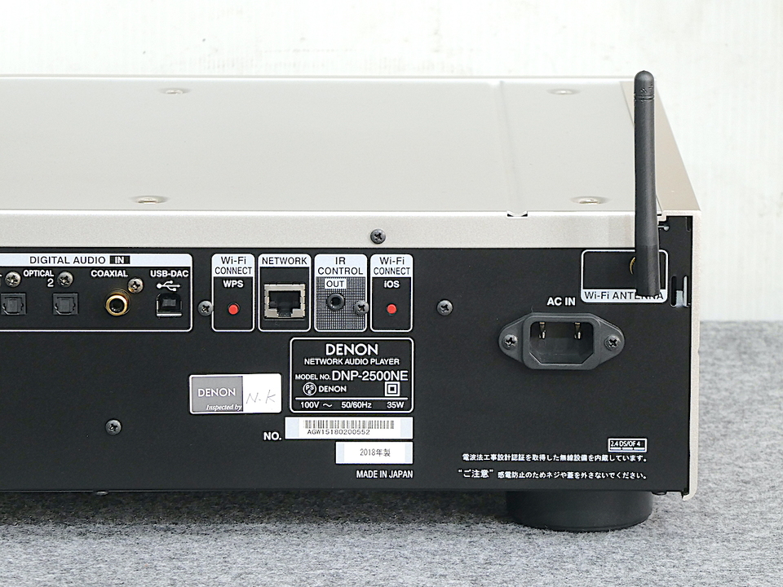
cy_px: 294
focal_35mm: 214
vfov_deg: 6.9
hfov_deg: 9.2
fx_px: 4841
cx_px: 392
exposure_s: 1/8
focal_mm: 38.4
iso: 200
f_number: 5.6
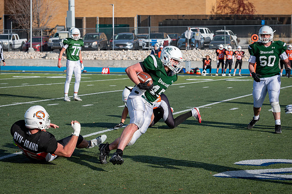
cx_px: 143
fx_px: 953
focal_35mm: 118
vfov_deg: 11.6
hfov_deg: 17.4
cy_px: 83
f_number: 5.6
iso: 160
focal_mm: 100
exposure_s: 1/640
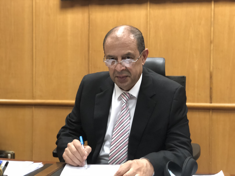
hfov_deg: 33.8
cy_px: 88
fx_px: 387
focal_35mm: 57
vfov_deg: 25.7
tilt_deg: -3.3
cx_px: 118
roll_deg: +0.3
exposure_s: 1/50
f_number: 2.8
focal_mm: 6.6
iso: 500
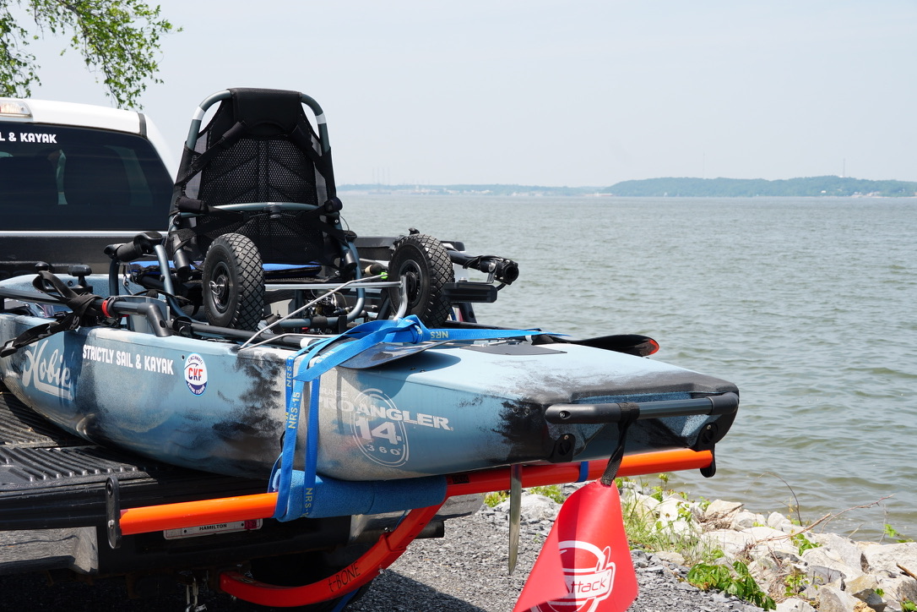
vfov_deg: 21.6
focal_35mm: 63
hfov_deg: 31.9
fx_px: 1605
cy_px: 306
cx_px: 458
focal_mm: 42
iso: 100
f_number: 10
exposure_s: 1/125
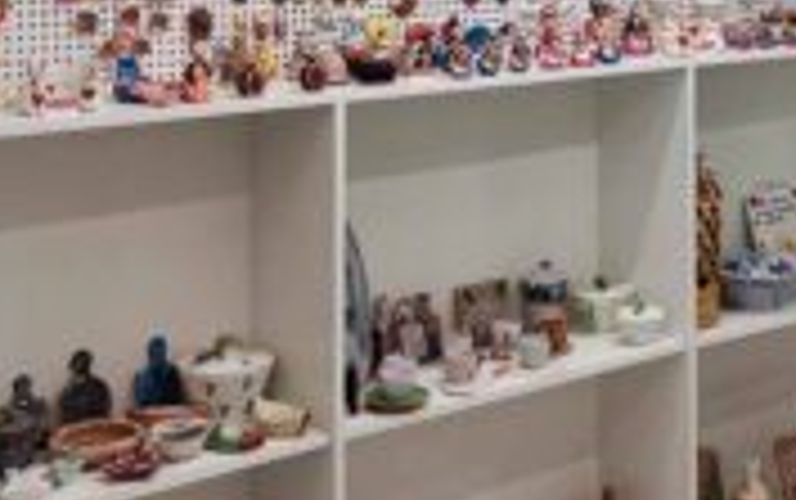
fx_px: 1498
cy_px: 86
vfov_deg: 18.7
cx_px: 639
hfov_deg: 29.1
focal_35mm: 69
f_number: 1.8
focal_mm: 5.23
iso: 50
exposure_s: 1/50
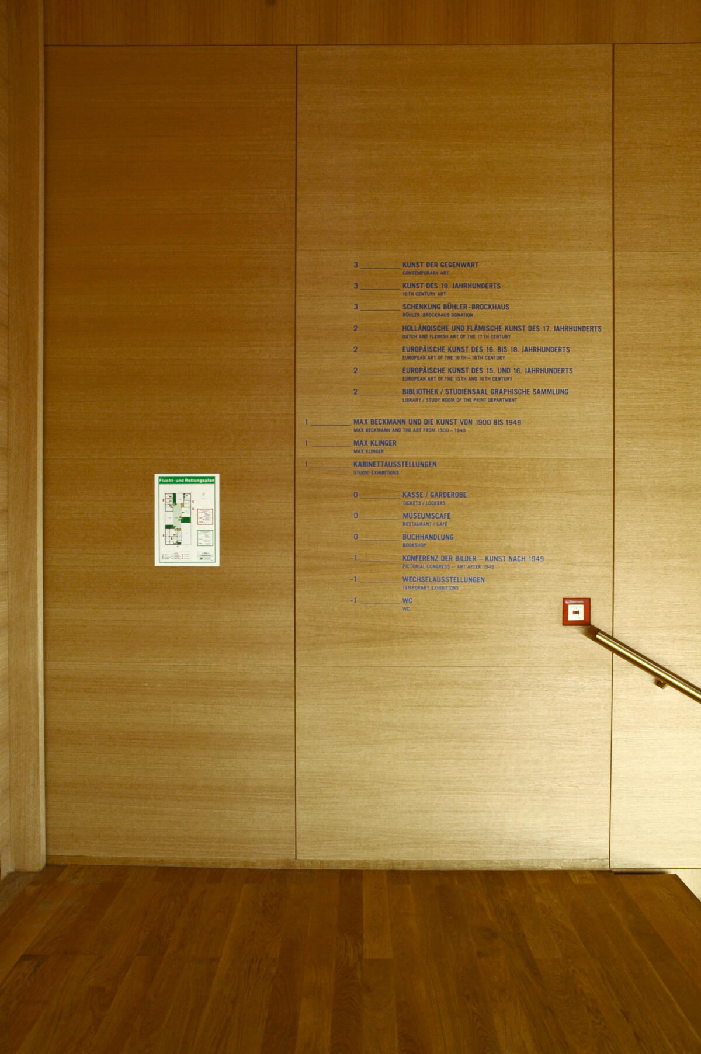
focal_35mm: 33
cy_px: 527
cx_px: 350
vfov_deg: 57.3
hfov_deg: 39.9
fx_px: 966
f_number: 8
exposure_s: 4
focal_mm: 22
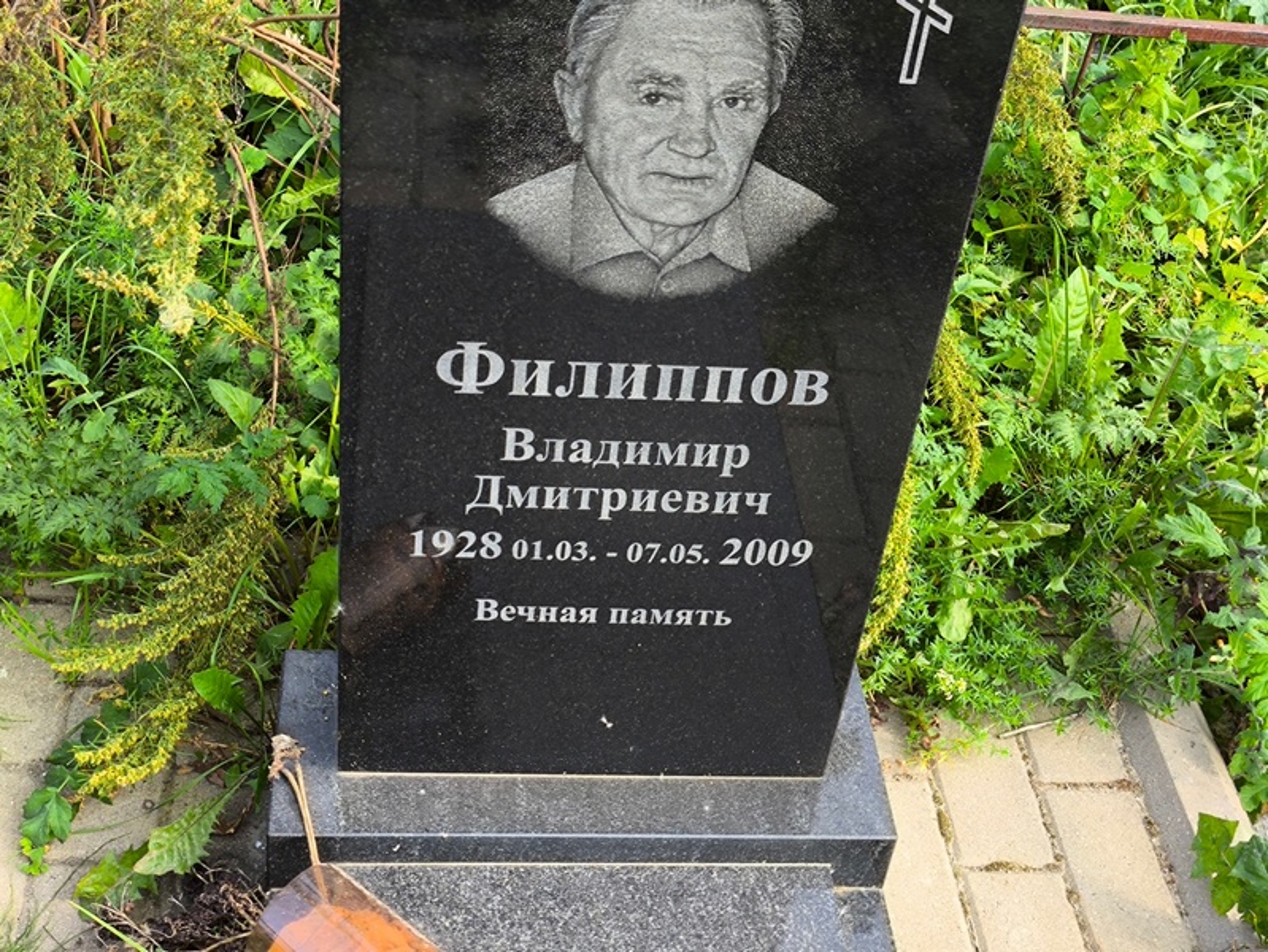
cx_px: 634
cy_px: 476
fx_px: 1832
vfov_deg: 29.1
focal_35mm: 50
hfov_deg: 38.2
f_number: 1.7
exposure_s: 1/161
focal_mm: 4.71
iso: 50
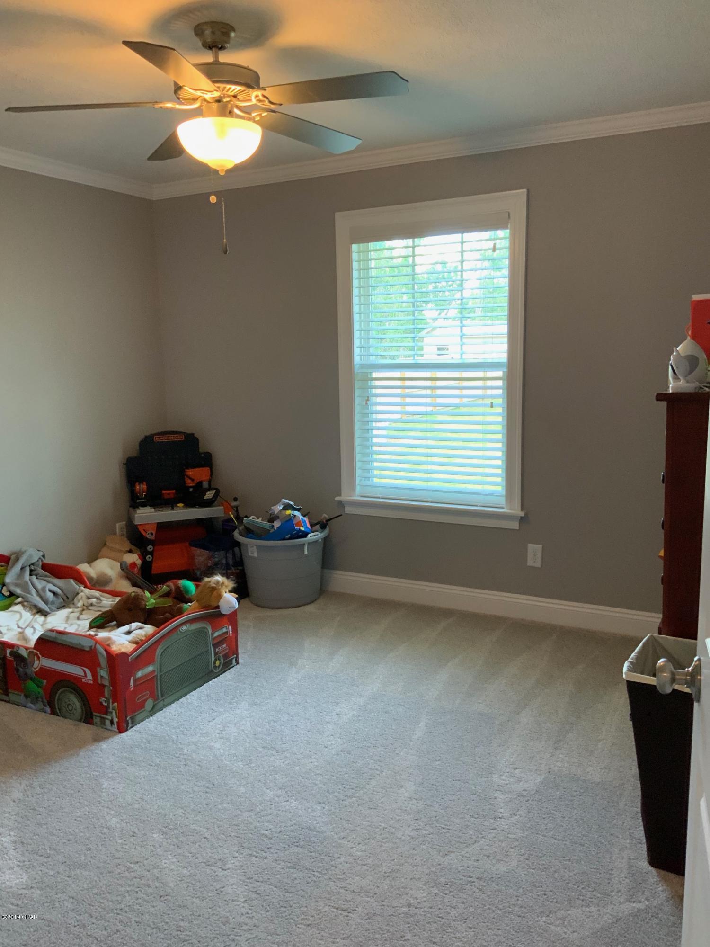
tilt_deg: -9.4
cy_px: 474
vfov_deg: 61.7
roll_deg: +1.8
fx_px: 793
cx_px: 355
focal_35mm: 29
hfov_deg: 48.2
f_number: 1.8
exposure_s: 1/60
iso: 200
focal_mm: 3
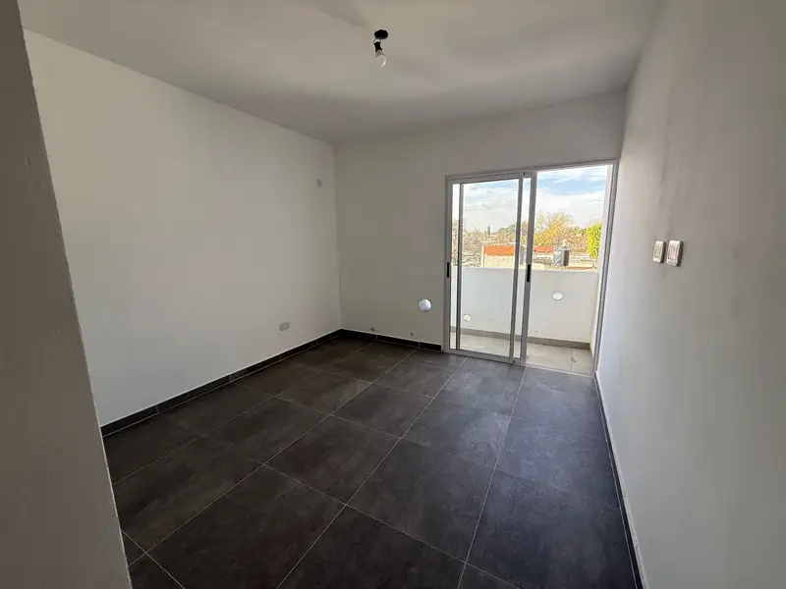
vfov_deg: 85.7
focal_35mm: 14
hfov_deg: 102.1
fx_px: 318
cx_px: 393
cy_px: 294
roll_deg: +0.1
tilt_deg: -10.7
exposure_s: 1/218
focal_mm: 2.22
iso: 64
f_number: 2.2
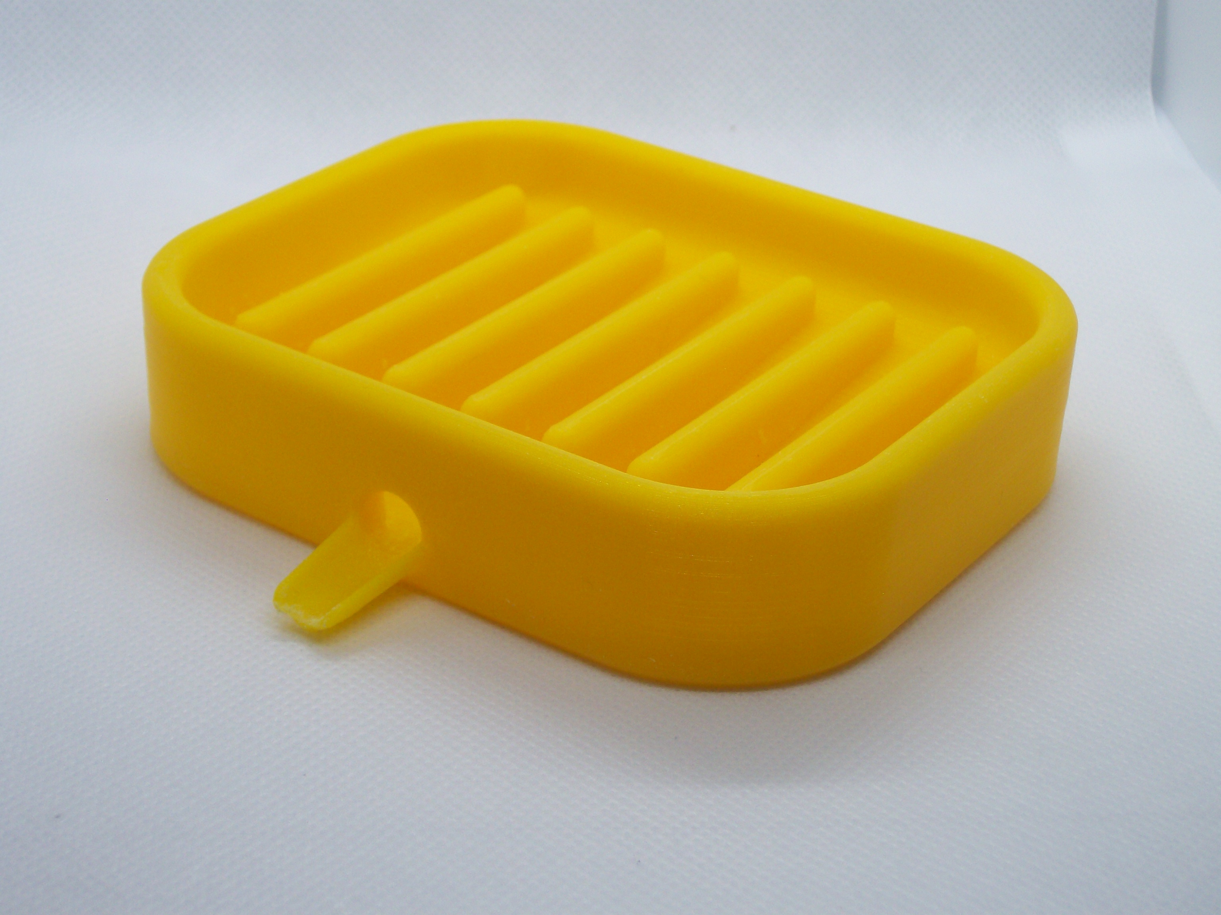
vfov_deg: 21.0
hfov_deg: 27.8
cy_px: 458
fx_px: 2469
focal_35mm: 70
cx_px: 610
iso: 80
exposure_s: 1/230
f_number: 3.8
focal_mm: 11.6
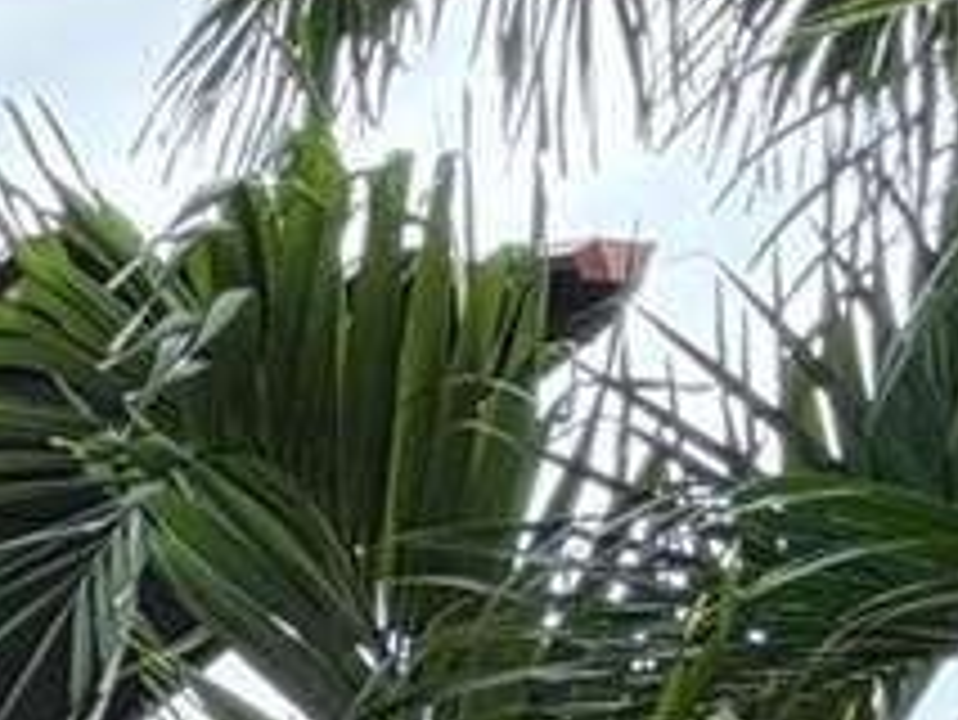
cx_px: -1516
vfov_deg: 10.4
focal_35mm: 105
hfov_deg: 12.9
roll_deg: +0.2
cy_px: 2128
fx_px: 2908
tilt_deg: +5.1
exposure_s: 1/120
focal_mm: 2.22
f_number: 2.2
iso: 80
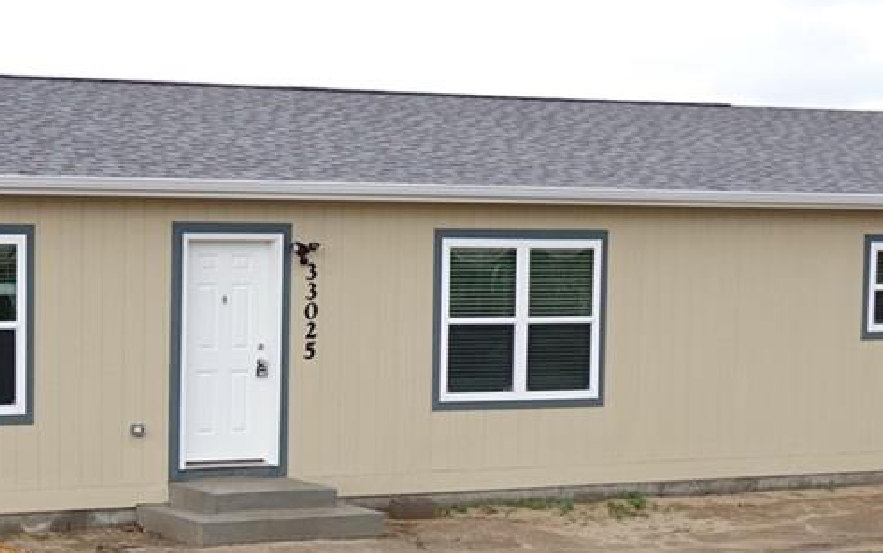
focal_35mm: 100
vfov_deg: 13.0
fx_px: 2408
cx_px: 221
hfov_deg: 20.6
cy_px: 499
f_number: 2.8
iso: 125
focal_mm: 10.91
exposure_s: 1/50
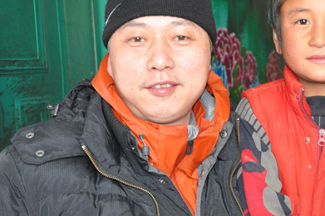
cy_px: 108
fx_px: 775
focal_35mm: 86
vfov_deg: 15.8
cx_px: 227
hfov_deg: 23.5
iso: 800
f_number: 4.2
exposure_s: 1/60
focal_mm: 32
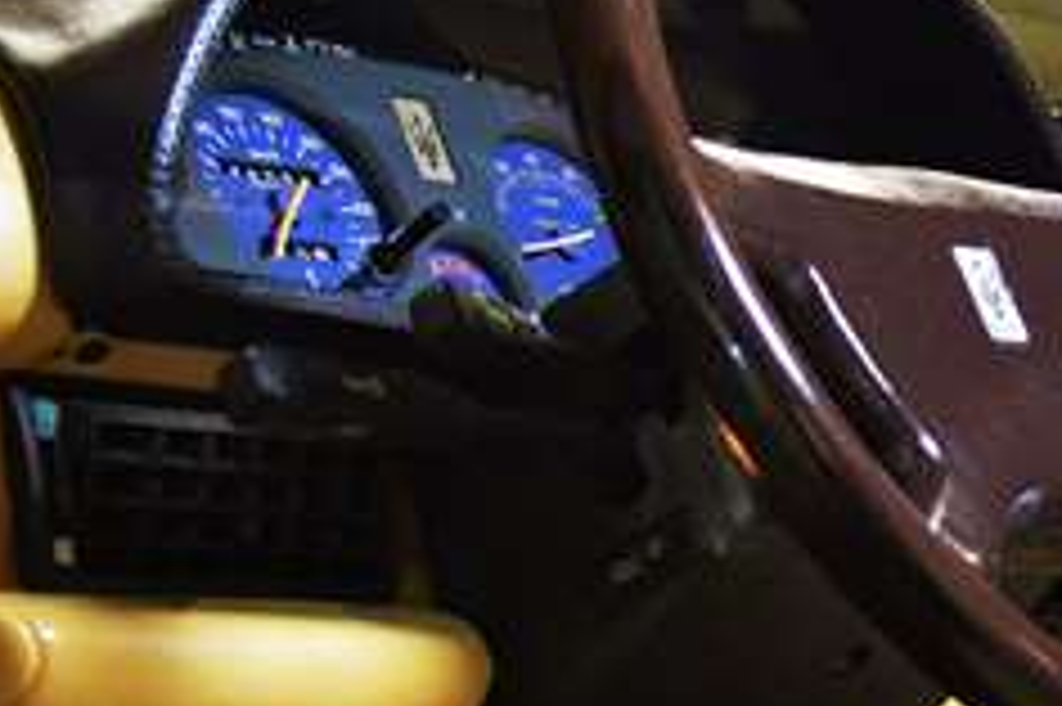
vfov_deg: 9.6
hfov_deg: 13.9
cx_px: 1343
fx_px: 4186
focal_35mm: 142
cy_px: 690
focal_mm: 35
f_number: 4.5
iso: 800
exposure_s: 1/50
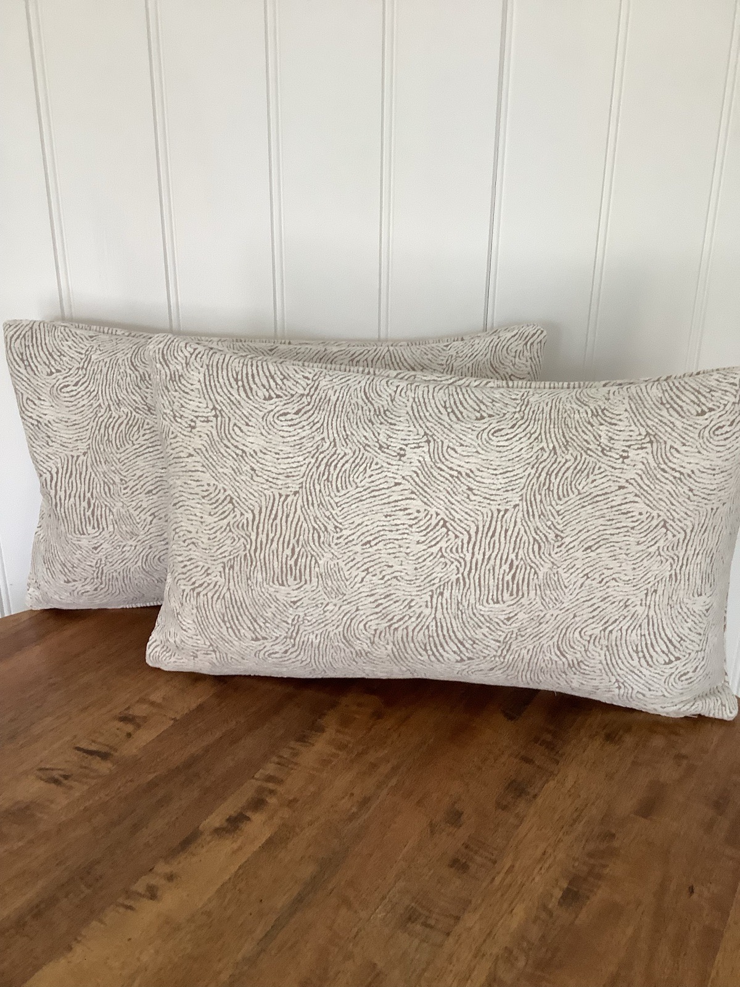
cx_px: 370
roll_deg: -0.7
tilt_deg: -20.7
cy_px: 494
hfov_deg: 45.4
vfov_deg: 58.4
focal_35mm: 31
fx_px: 884
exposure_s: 1/60
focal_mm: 3.3
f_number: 2.4
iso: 125
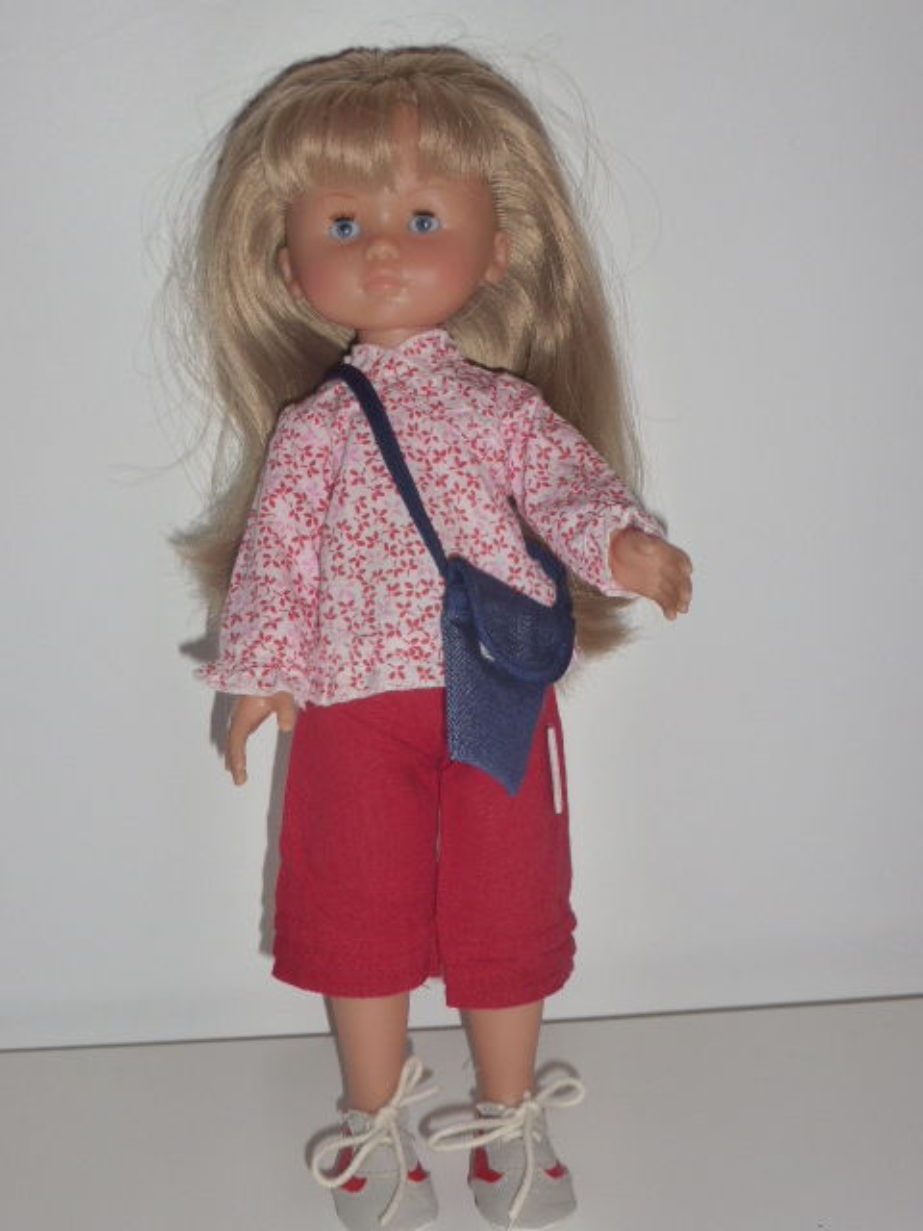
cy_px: 616
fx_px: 1742
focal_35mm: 49
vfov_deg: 38.9
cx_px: 462
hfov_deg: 29.7
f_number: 4.2
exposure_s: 1/60
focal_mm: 8.5
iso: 160
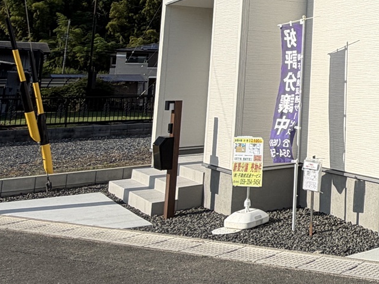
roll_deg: +0.7
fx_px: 558
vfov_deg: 27.2
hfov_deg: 28.8
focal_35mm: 51
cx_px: 520
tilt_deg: +7.7
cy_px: 10
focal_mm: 2.22
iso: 20
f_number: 2.2
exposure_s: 1/942
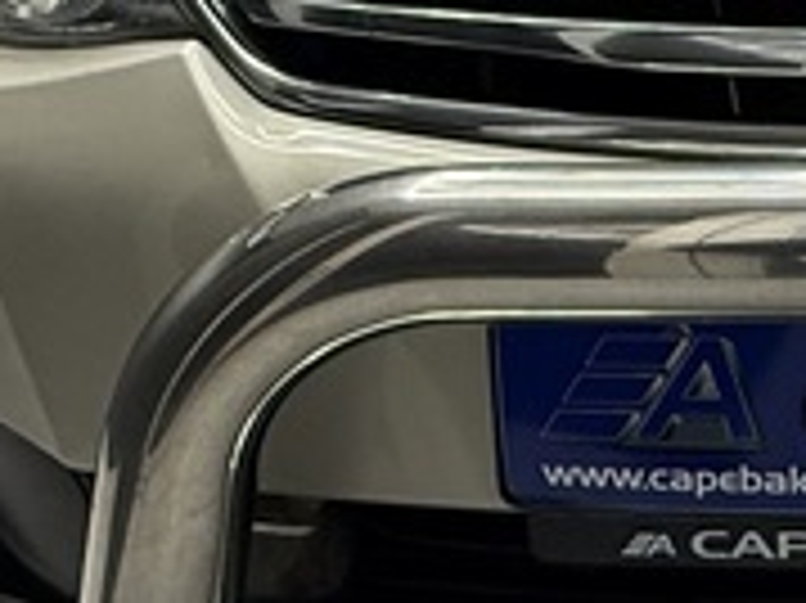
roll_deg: +0.3
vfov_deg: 18.4
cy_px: 252
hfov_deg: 22.8
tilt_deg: -16.7
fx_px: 1861
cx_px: 919
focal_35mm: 80
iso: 320
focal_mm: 2.22
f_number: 2.2
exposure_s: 1/100
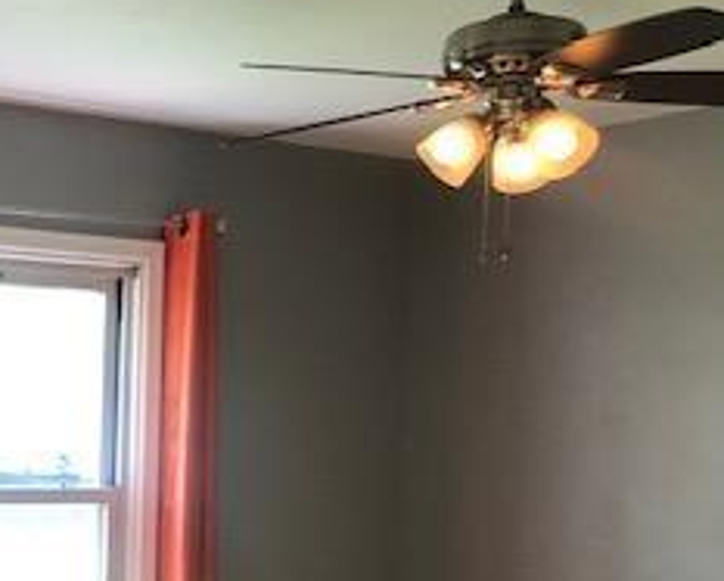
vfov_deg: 20.0
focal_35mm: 75
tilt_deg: -3.7
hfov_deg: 22.9
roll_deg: -0.9
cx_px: -183
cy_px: 550
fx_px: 1609
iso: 32
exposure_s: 1/24
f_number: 1.8
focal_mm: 4
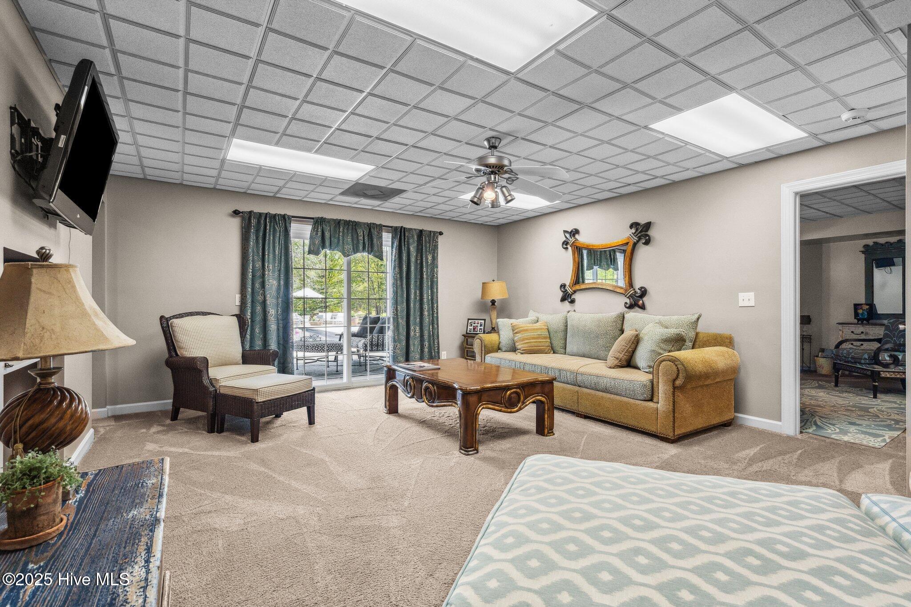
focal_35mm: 16
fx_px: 405
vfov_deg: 73.7
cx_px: 456
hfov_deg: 96.7
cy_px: 304
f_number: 8
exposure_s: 1/30
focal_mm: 16
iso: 500
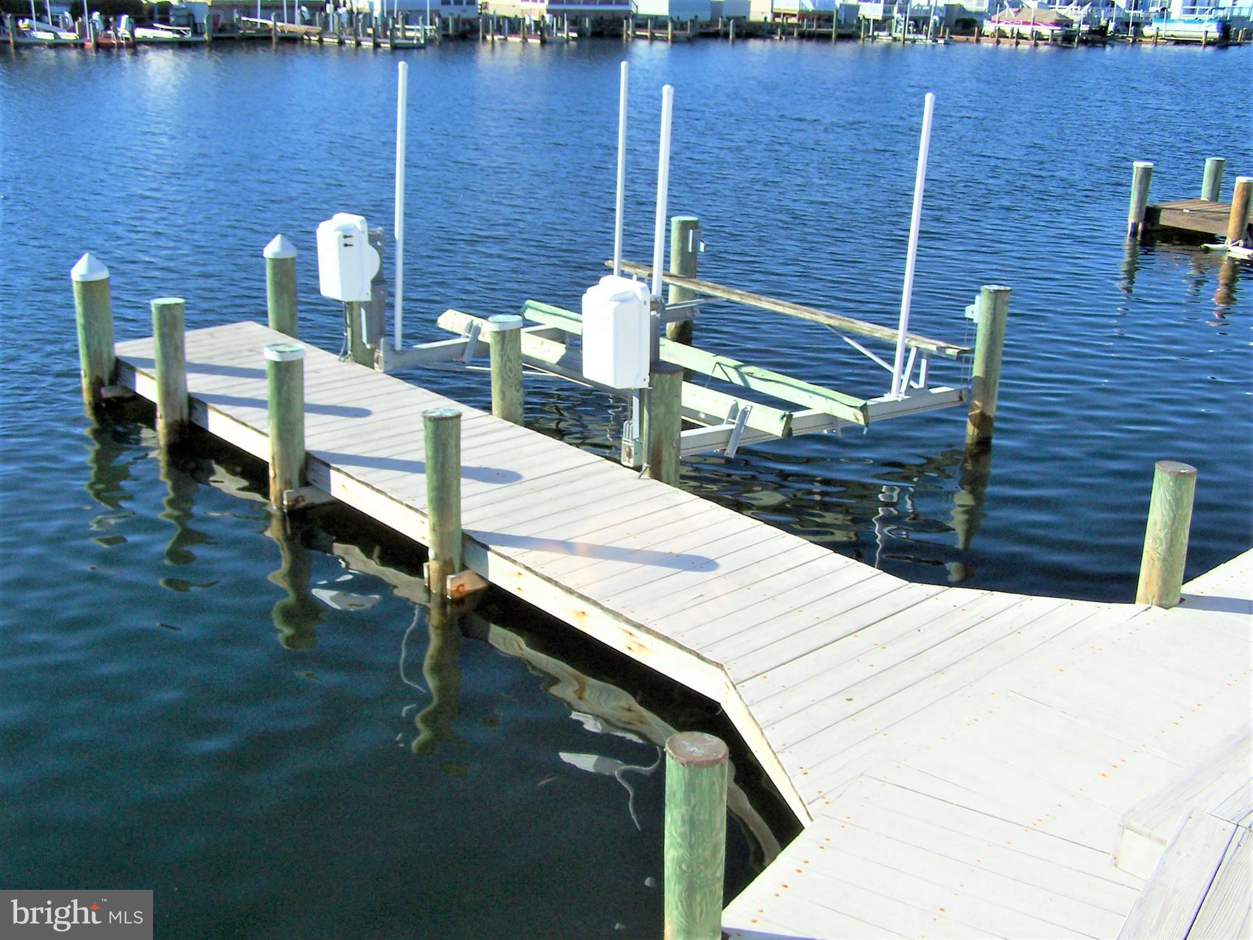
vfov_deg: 37.7
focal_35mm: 38
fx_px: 1376
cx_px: 626
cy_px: 470
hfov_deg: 49.0
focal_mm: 6.3
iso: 80
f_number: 4
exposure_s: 1/1000
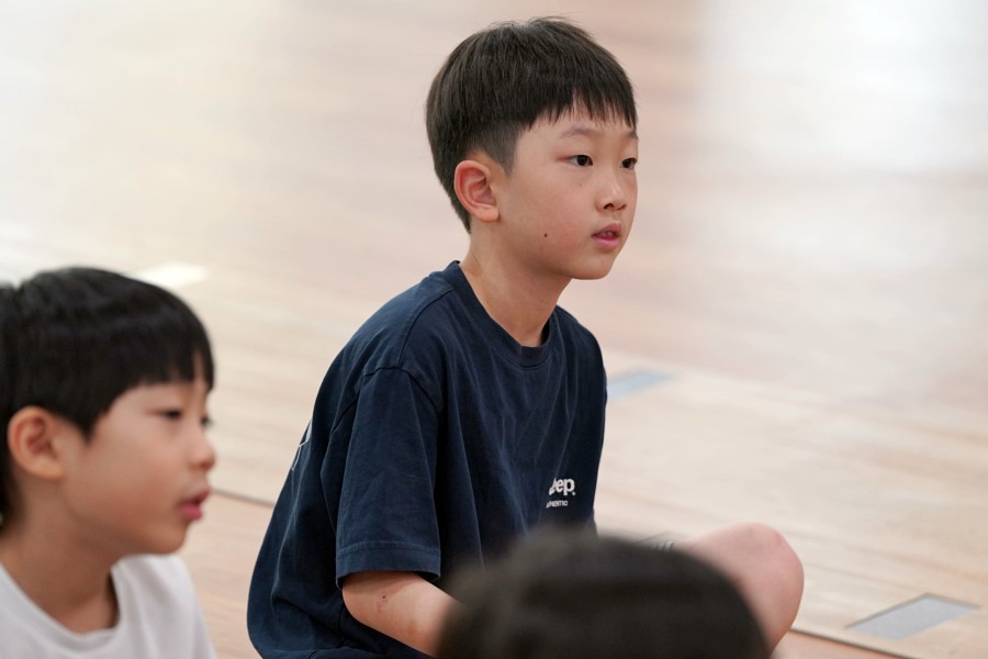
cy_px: 330
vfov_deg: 6.9
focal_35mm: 200
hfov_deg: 10.3
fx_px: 5488
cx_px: 494
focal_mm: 200
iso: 2000
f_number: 4
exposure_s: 1/250
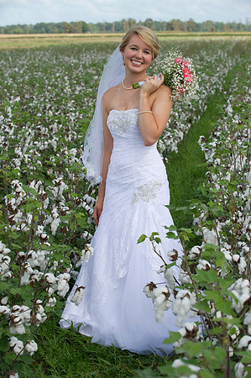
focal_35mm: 95
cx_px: 126
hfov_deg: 14.4
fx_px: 996
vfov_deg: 21.5
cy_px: 189
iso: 160
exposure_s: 1/200
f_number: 6.3
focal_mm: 95
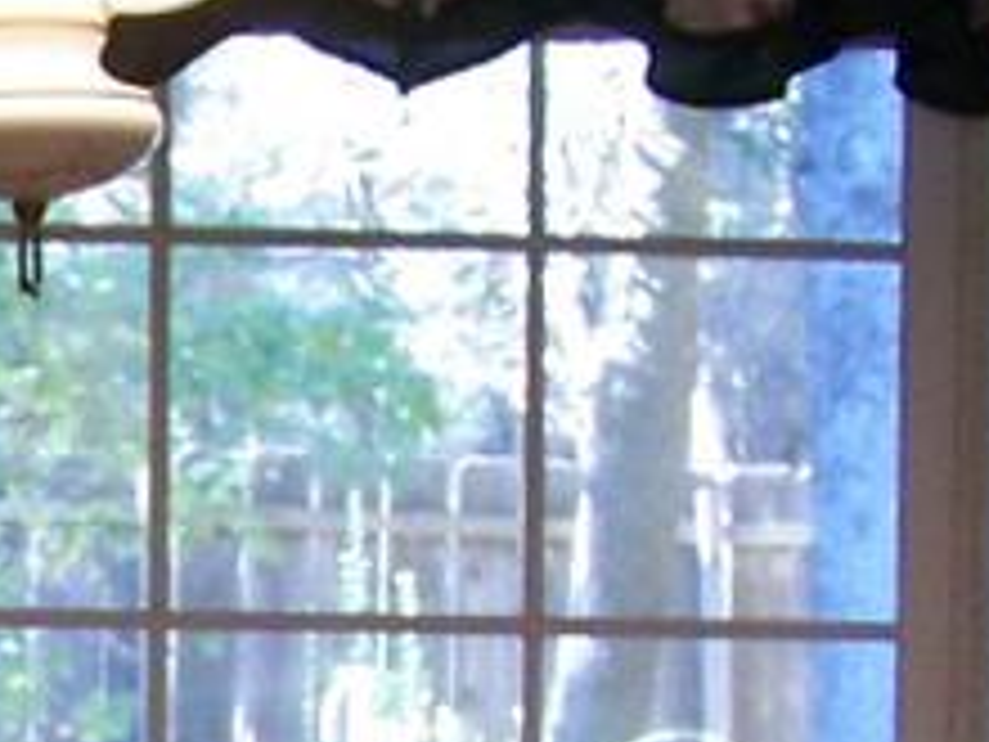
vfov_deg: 6.6
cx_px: -310
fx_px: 6314
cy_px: 1318
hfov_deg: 8.8
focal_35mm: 221
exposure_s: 1/20
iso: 140
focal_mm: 6.3
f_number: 2.8
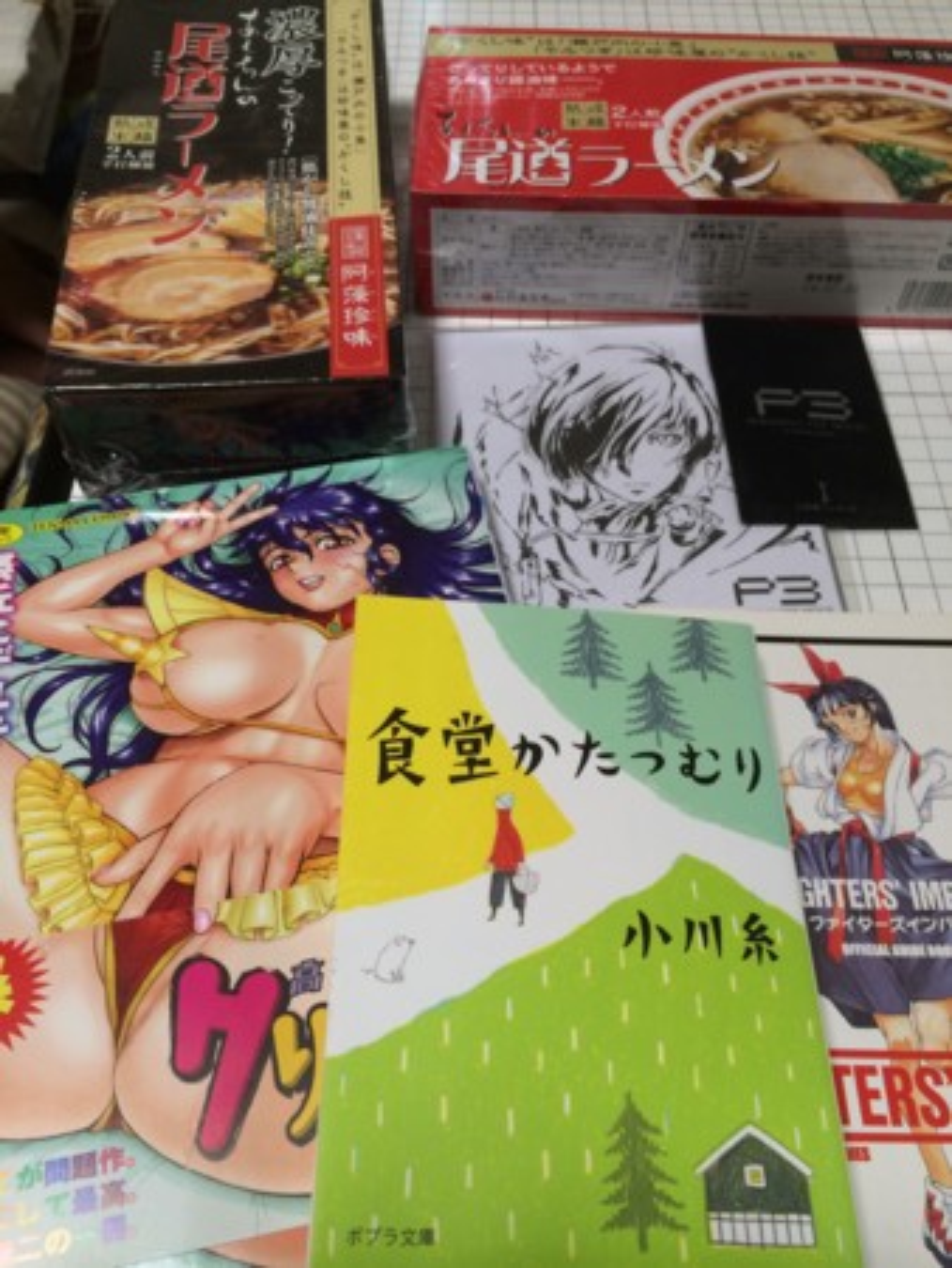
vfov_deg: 59.9
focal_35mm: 30
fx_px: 1099
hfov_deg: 46.8
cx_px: 476
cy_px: 634
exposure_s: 1/30
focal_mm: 4.12
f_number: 2.2
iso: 80
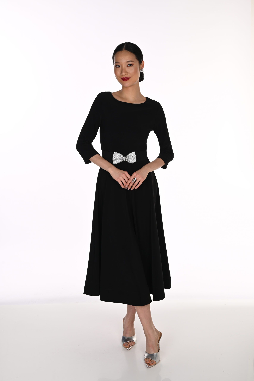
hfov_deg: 29.9
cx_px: 127
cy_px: 190
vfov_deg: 43.6
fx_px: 476
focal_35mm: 45
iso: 100
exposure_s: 1/125
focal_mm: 45
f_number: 9
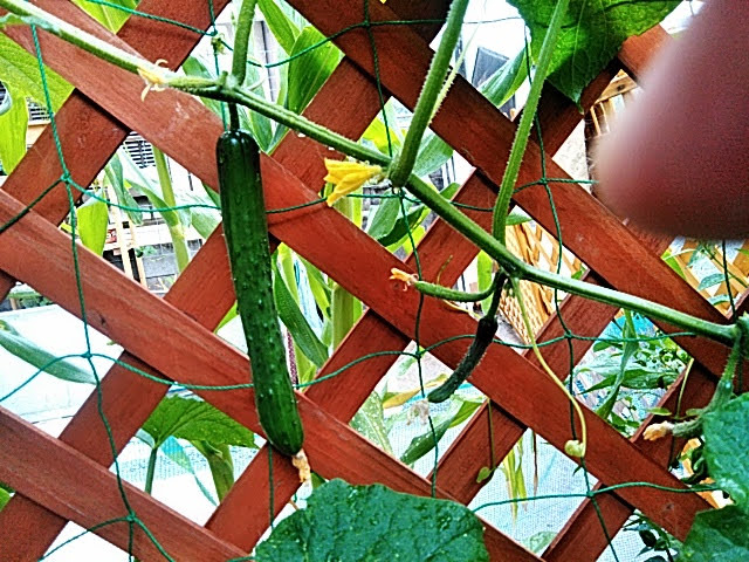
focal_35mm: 27
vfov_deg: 51.4
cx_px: 374
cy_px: 281
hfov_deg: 65.3
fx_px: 584
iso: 206
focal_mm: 3.46
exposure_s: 1/125
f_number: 2.2
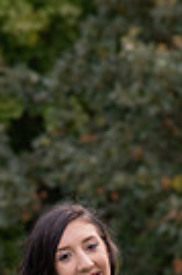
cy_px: 324
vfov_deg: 3.4
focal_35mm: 603
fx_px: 4584
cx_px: 98
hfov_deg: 2.3
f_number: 4.5
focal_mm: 120
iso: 400
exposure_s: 1/320
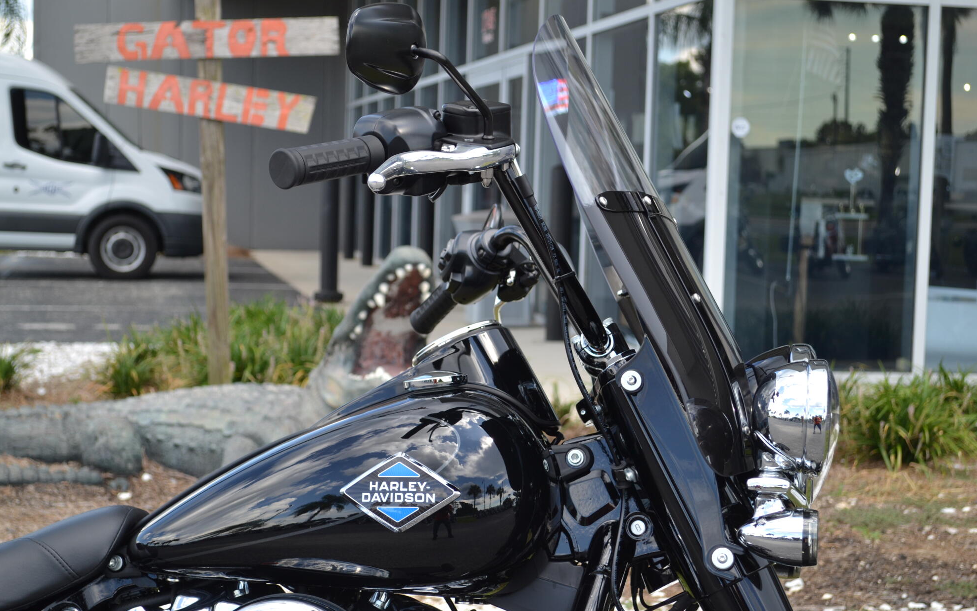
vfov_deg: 20.0
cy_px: 301
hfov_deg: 31.5
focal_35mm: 65
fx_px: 1731
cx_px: 485
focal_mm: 42
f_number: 5.6
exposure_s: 1/125
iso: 140
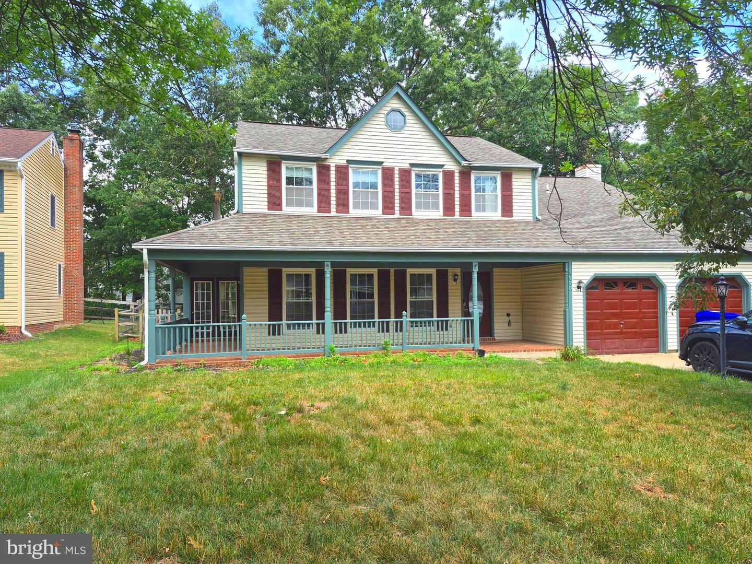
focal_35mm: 23
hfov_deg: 73.9
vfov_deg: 58.9
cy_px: 282
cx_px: 376
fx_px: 500
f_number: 1.8
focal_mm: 5.4
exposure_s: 1/449
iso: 25
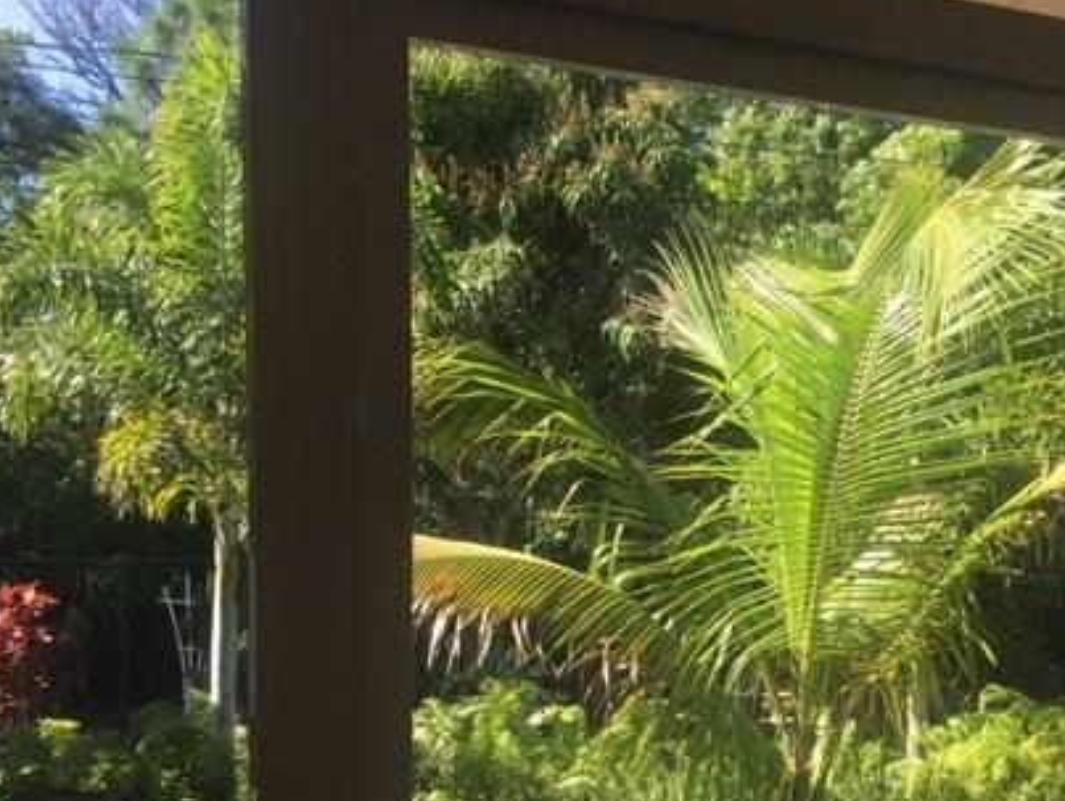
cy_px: 608
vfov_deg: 31.0
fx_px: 1417
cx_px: 732
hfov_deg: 40.6
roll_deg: -0.5
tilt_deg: -2.9
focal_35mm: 46
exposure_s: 1/273
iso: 25
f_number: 2.2
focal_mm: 4.15
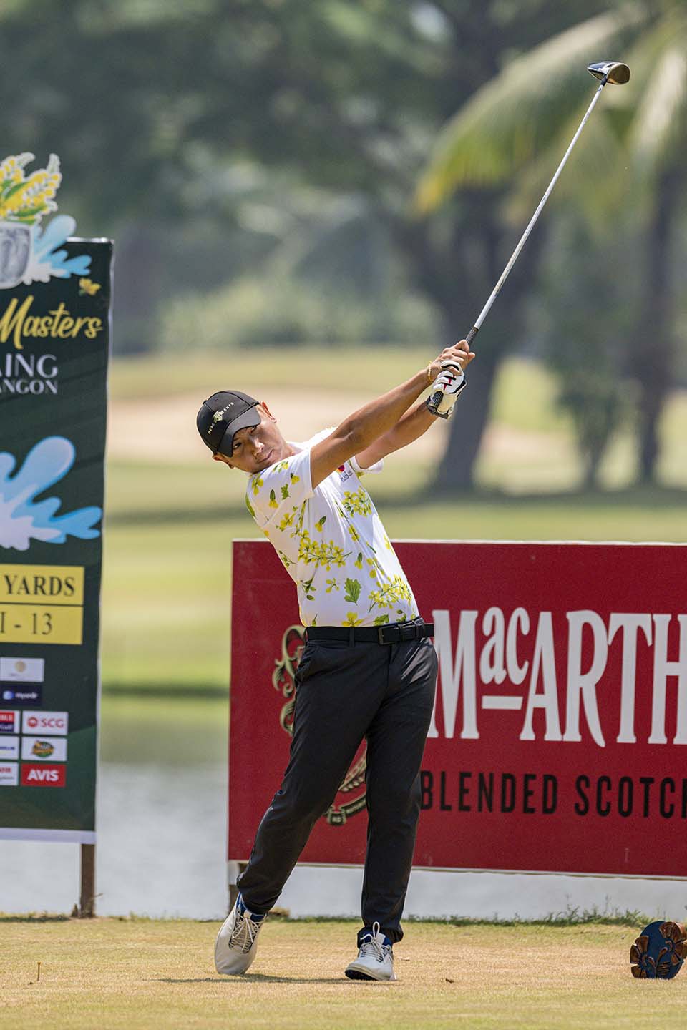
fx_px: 11449
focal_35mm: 400
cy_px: 515
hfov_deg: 3.4
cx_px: 344
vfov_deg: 5.2
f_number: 5
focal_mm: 400
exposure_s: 1/5000
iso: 1600
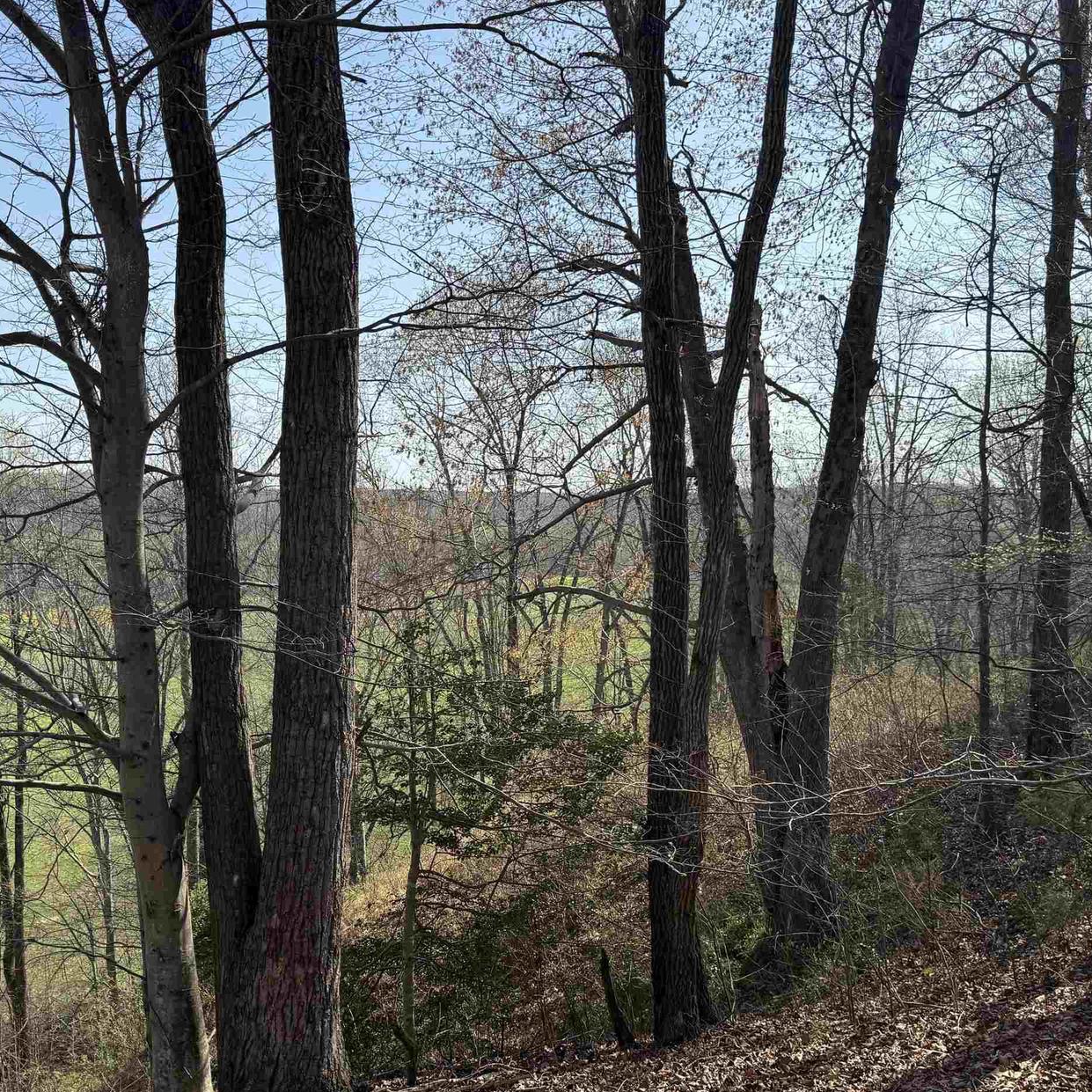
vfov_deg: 47.2
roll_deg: -1.6
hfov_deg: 47.2
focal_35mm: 35
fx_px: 1249
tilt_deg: -2.0
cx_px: 548
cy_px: 590
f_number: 1.78
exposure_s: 1/2907
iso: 80
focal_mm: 6.76
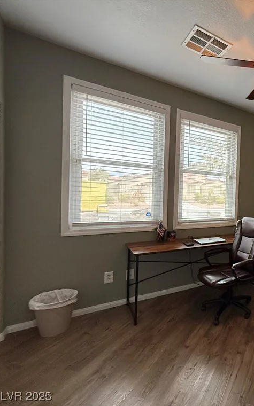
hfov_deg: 46.3
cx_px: 271
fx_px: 222
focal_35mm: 20
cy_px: 203
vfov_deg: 85.1
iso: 500
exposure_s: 1/120
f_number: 2.2
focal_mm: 2.22
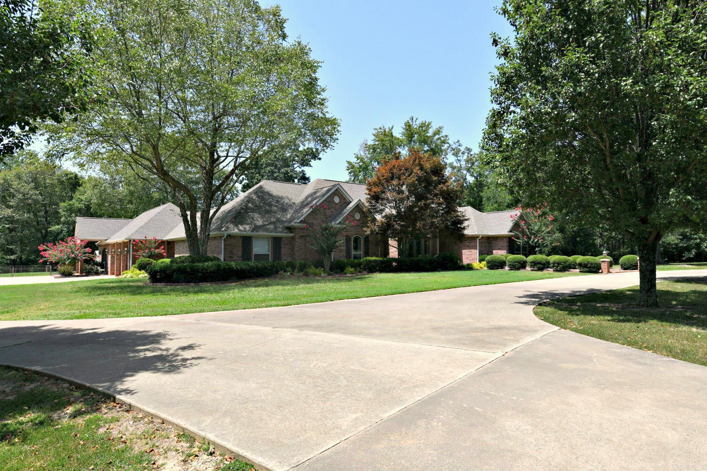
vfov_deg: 57.2
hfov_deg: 78.6
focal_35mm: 22
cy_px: 236
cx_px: 354
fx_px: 432
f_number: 9
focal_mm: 22
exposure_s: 1/320
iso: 160
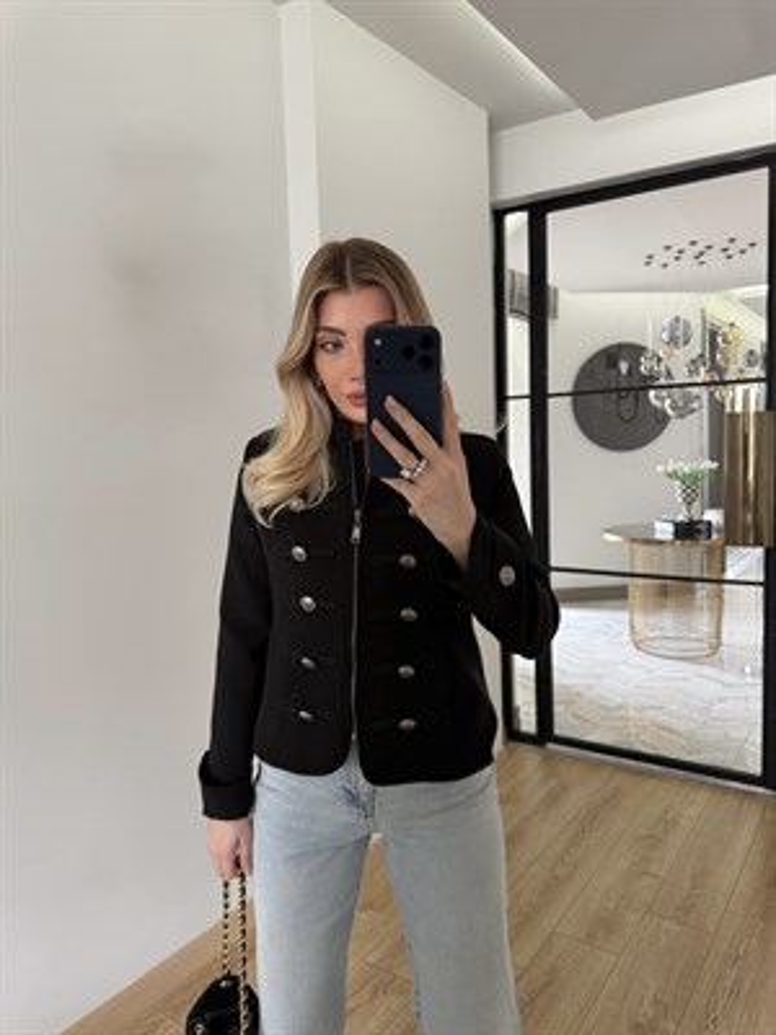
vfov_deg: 71.6
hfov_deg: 56.8
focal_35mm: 24
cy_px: 518
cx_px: 388
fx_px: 717
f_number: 1.78
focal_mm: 6.76
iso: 250
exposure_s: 1/60
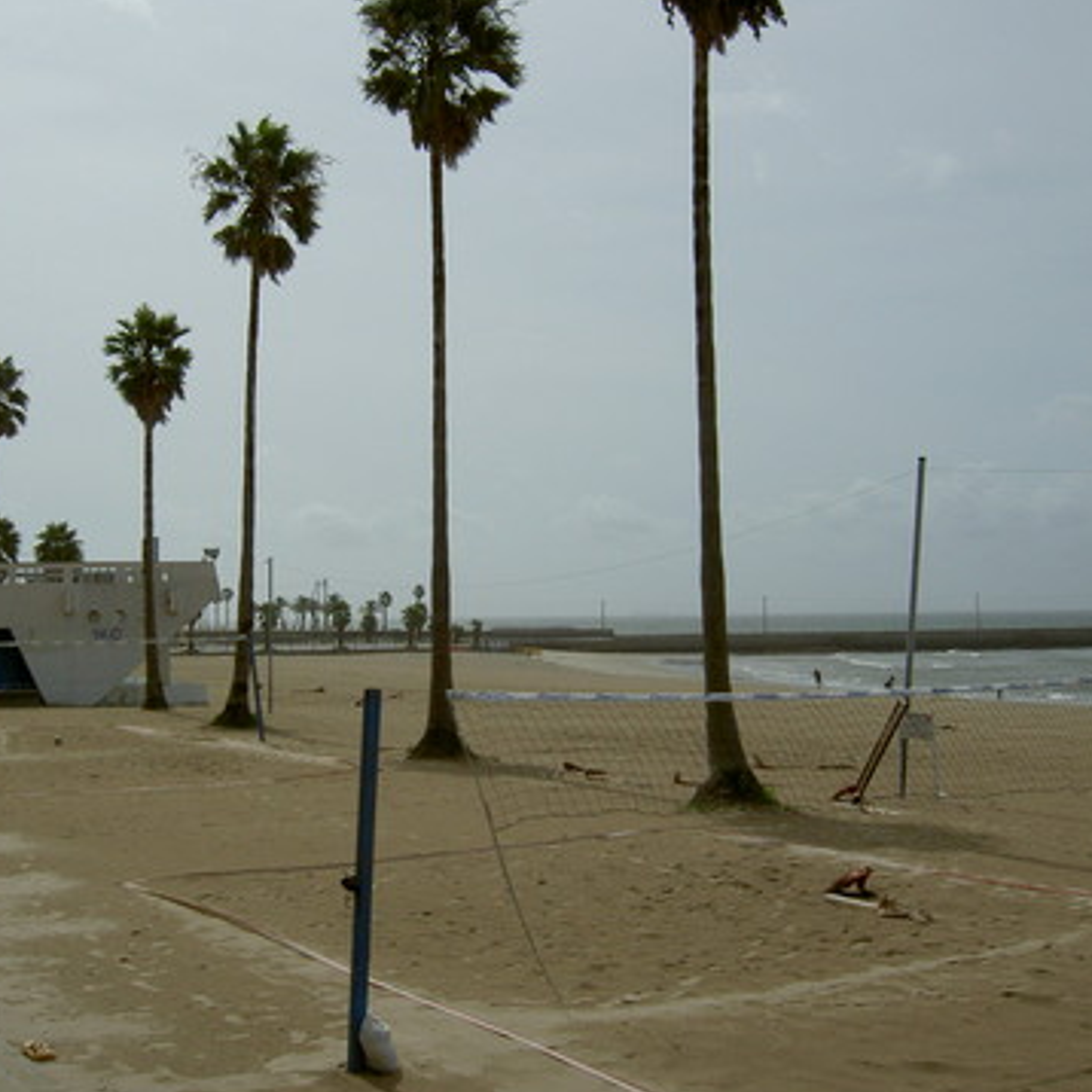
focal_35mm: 43
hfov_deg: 39.1
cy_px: 543
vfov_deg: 39.2
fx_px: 1535
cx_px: 494
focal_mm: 5.6
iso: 50
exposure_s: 1/2000
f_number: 4.7
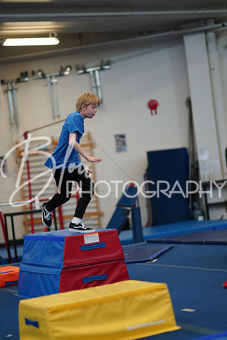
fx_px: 803
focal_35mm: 85
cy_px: 170
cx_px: 114
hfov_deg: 16.1
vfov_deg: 23.9
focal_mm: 85
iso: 640
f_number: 1.4
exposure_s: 1/500
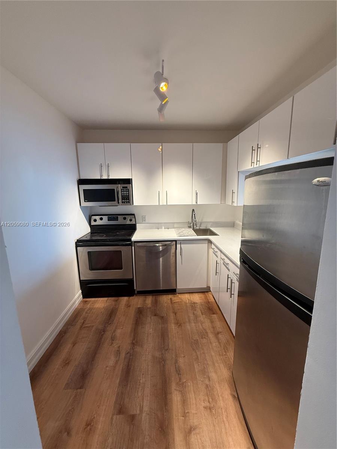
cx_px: 168
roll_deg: +1.6
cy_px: 224
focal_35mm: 14
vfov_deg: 102.1
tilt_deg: -10.2
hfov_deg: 85.7
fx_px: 182
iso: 250
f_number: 2.2
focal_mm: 2.22
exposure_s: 1/120
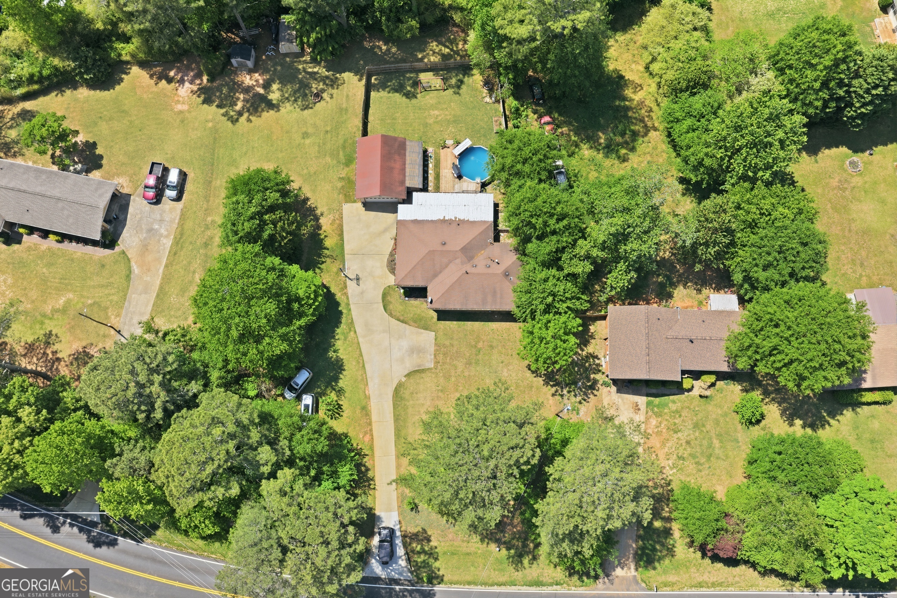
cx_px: 448
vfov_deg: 46.4
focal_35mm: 28
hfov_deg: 65.5
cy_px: 299
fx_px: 698
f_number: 2.8
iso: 100
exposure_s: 1/500
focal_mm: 14.4
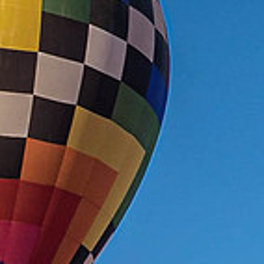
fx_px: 1398
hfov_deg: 10.6
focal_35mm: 162
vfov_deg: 10.6
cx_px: 310
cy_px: 336
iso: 200
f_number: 8
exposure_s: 1/210
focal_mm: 18.5
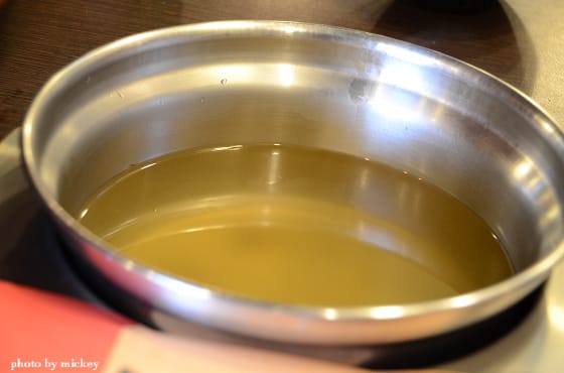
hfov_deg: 19.5
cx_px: 282
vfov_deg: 13.0
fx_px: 1640
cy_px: 186
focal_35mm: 105
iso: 1600
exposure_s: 1/30
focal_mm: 70
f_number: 5.3
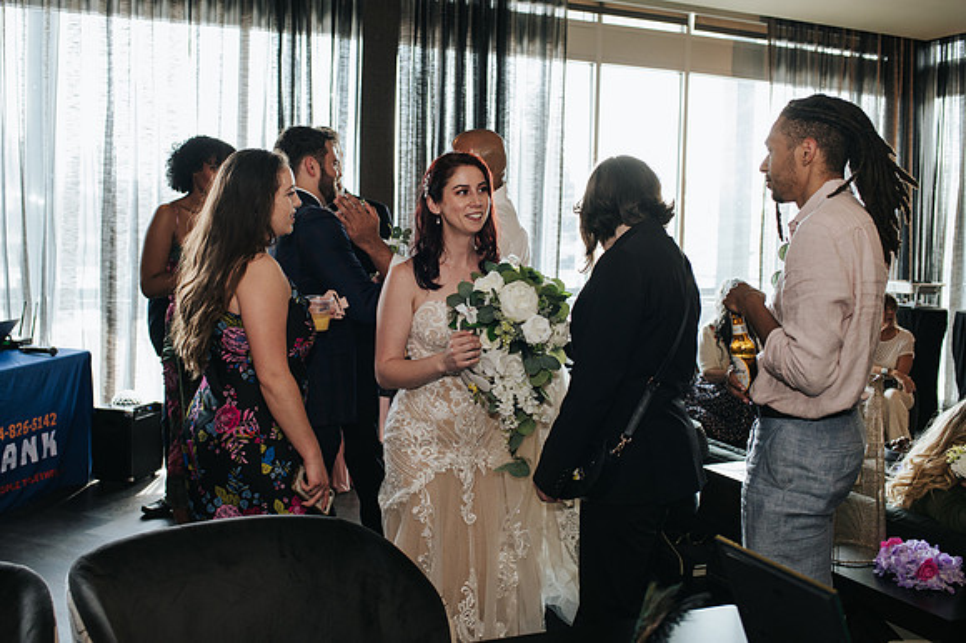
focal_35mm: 37
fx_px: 993
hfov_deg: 51.8
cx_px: 455
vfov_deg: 35.9
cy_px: 303
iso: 1000
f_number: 3.5
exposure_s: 1/200
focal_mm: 35
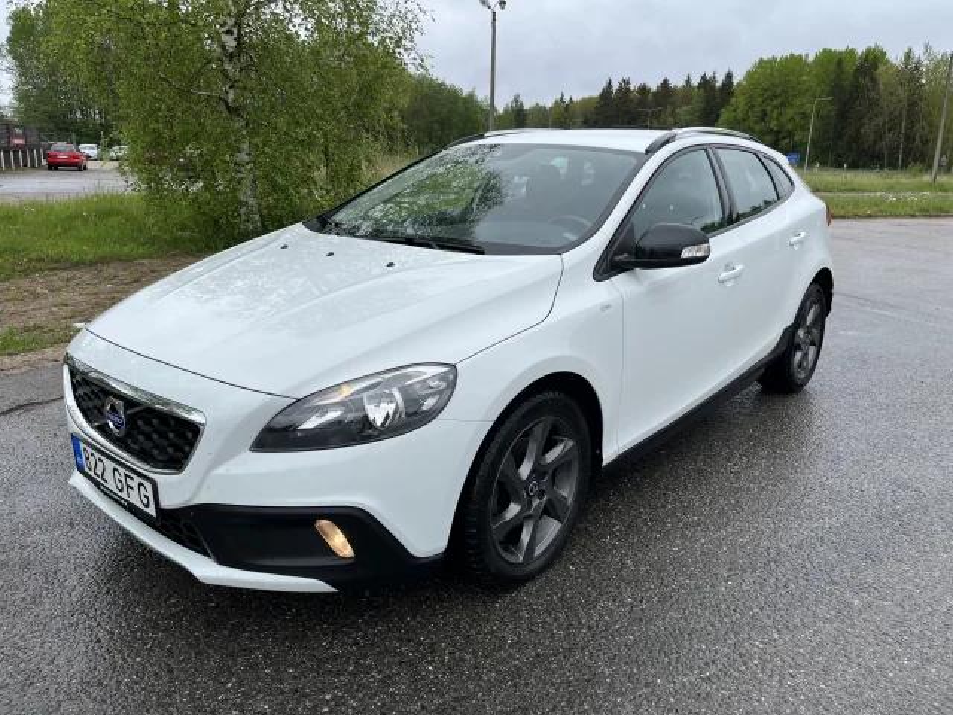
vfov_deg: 53.1
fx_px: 716
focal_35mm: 26
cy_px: 358
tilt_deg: -15.7
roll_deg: -2.4
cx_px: 476
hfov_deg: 67.3
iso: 50
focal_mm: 5.1
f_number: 1.6
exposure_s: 1/1339
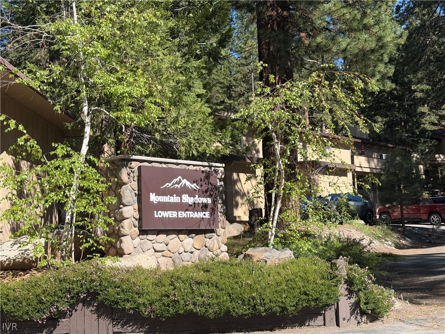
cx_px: 222
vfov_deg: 30.3
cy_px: 167
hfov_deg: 39.7
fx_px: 617
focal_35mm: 48
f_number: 1.78
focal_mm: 6.76
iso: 64
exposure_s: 1/2146
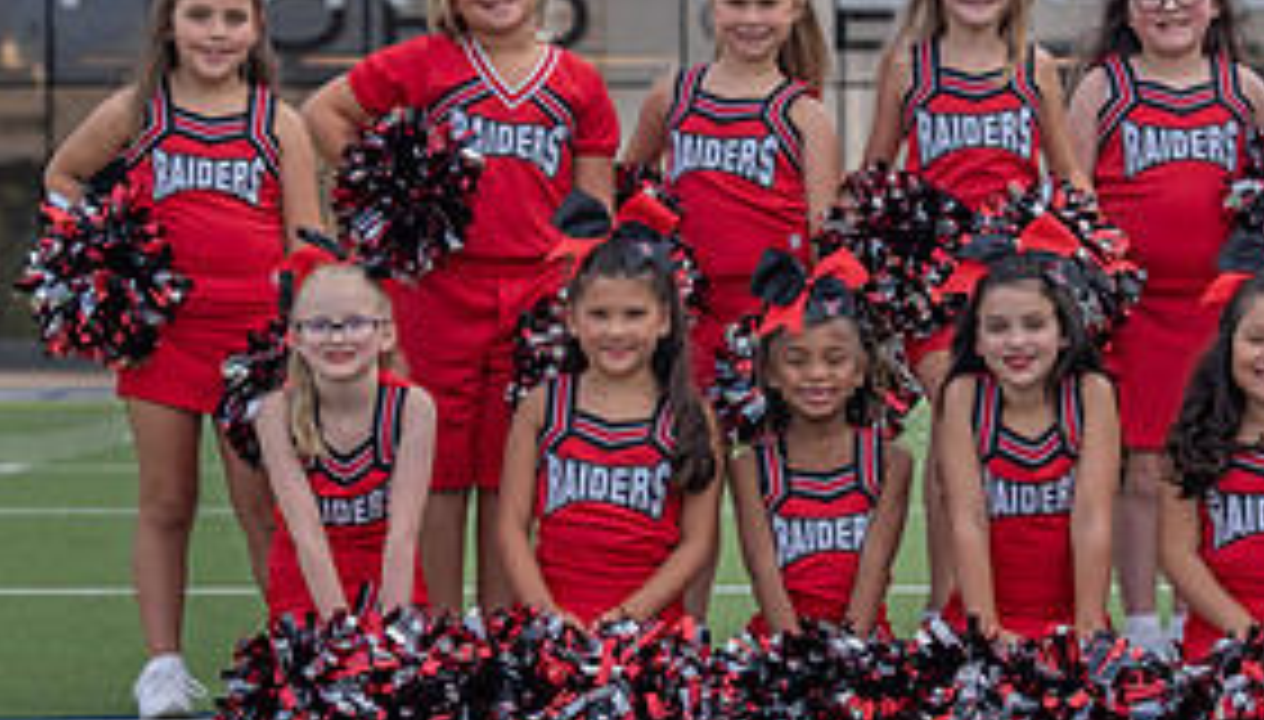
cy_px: 402
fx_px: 5378
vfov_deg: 7.7
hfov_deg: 13.4
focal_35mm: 160
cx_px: 939
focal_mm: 70
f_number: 3.5
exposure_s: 1/320
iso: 100
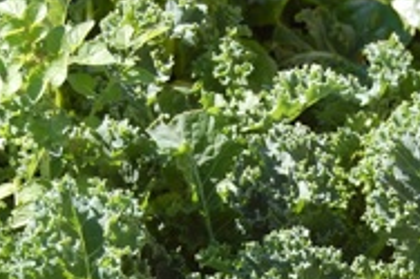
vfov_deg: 8.0
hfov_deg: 12.2
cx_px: 241
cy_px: 311
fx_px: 1970
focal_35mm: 169
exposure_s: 1/640
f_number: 5.3
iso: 400
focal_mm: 42
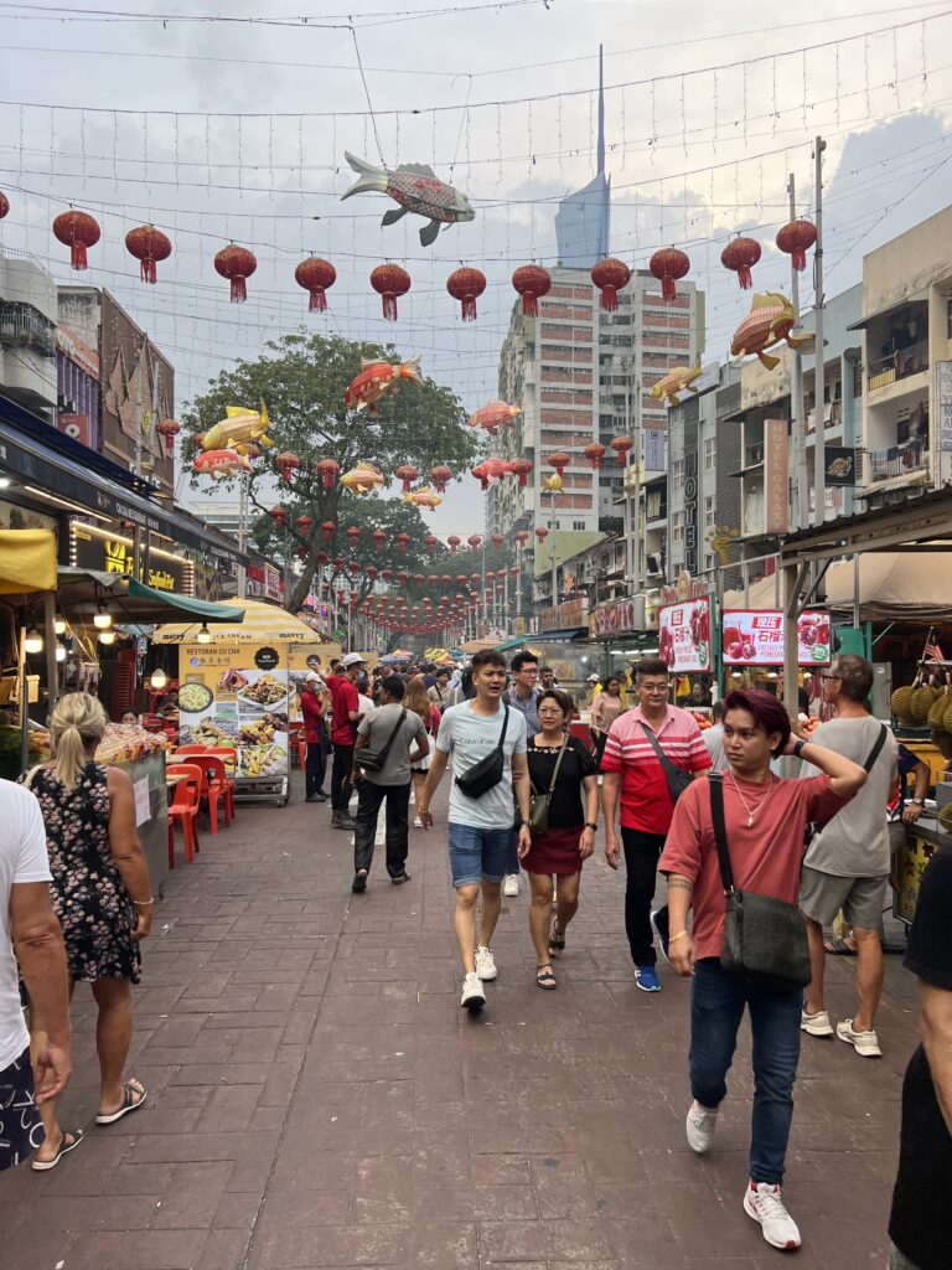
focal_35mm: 26
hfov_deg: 53.1
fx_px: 953
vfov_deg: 67.3
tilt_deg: +1.0
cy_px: 635
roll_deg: +1.3
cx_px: 476
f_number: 1.5
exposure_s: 1/666
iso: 50
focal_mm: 5.7
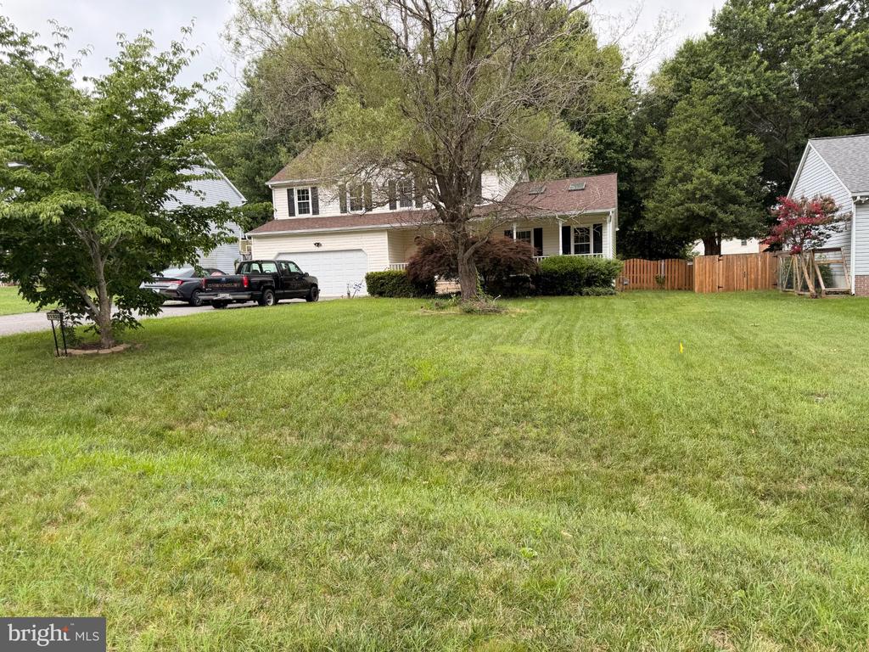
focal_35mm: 24
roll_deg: +2.6
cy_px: 326
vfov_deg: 56.8
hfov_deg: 71.6
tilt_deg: -4.5
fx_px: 602
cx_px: 434
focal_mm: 6.76
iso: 80
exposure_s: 1/1855
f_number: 1.78
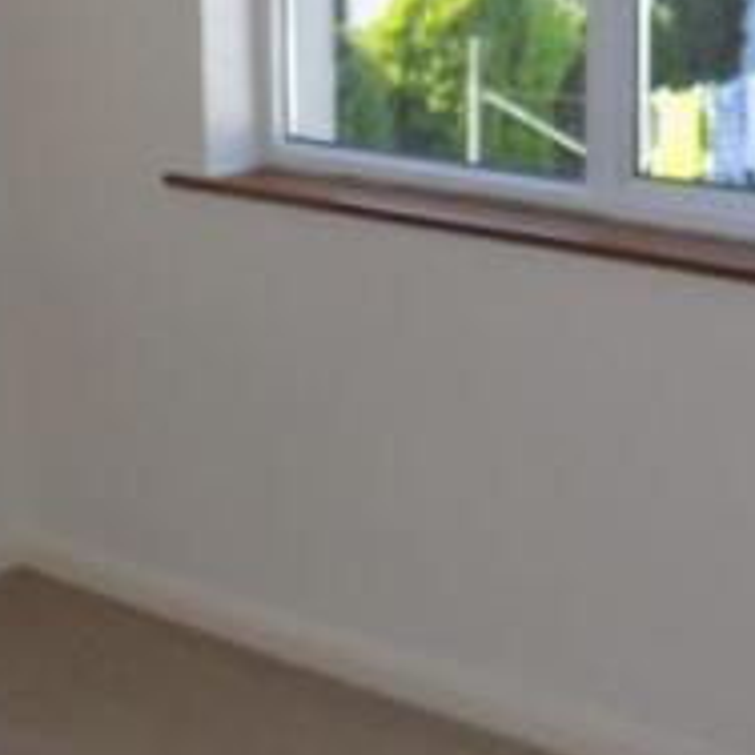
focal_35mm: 82
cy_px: -38
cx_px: 151
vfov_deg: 20.3
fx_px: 2023
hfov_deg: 20.9
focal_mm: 5.3
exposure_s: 1/100
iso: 80
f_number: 3.3
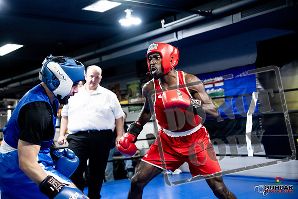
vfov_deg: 25.5
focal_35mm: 53
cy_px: 100
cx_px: 149
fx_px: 439
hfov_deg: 37.5
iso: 10000
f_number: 2.8
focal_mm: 53
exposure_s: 1/1000
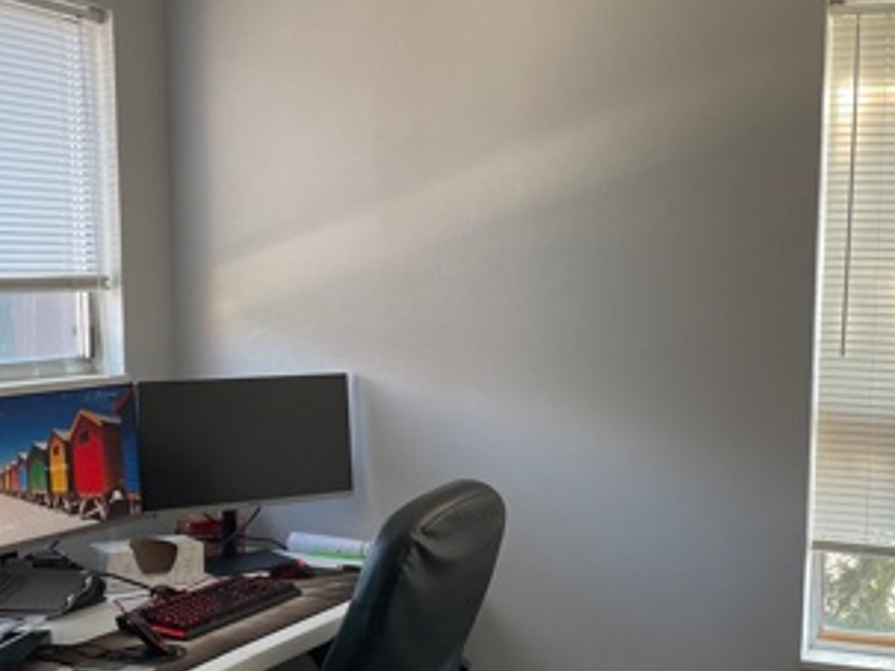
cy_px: 452
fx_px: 1421
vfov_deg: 26.4
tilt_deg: -7.0
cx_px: 623
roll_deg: -1.3
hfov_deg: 34.5
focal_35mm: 55
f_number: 1.6
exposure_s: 1/90
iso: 100
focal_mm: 4.2
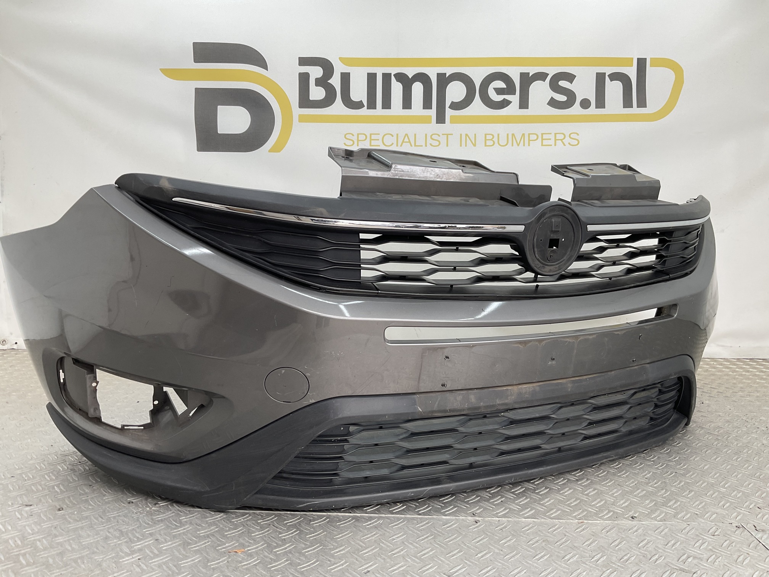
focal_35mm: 29
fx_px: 644
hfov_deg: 61.7
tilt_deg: -9.3
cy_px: 288
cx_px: 384
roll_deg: -1.1
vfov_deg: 48.2
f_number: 1.8
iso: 20
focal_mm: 3
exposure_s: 1/100
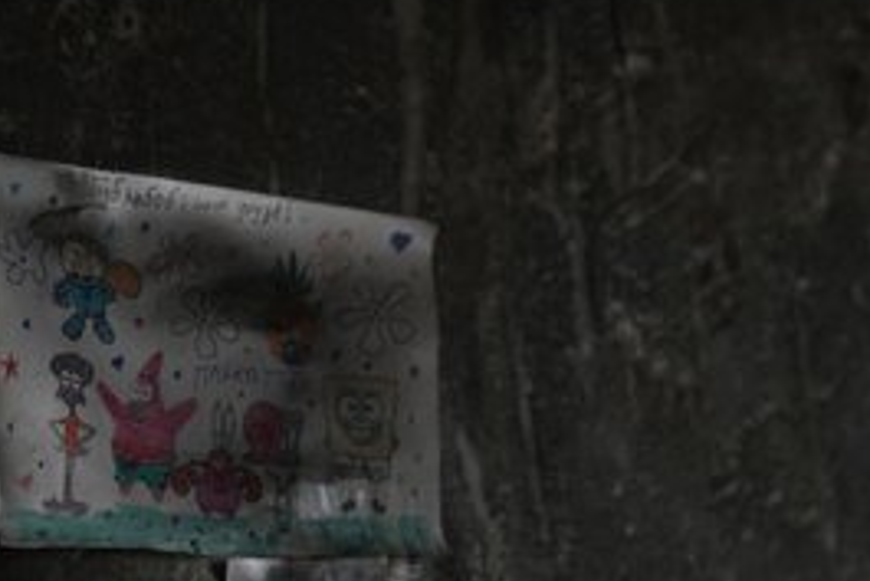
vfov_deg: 16.4
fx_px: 2007
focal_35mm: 83
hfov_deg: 24.3
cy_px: 389
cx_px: 269
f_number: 2.8
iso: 3200
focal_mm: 55
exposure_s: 1/50
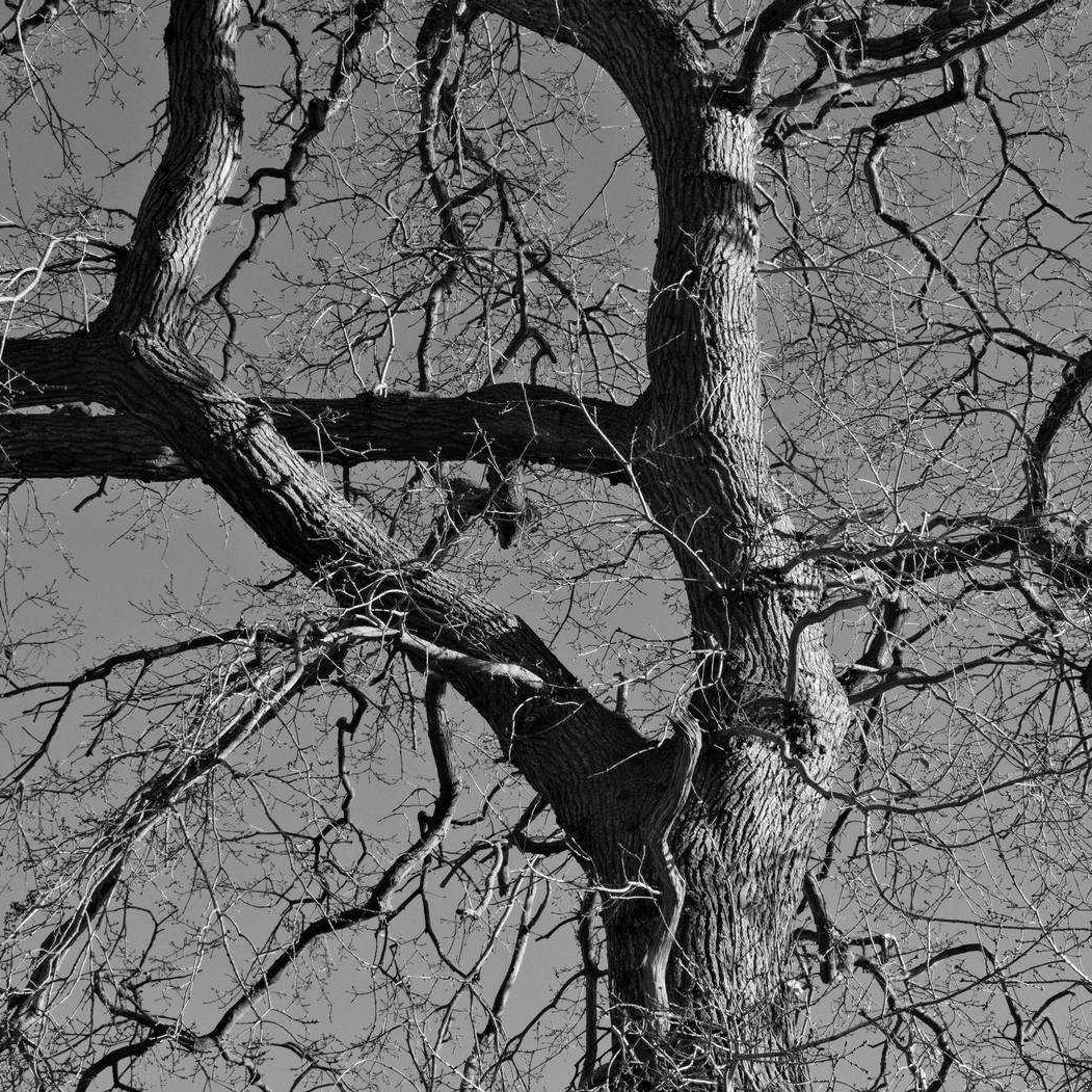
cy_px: 539
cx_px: 601
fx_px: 2356
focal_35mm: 66
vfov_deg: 26.1
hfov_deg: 26.1
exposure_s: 1/300
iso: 640
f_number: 11
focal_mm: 34.2
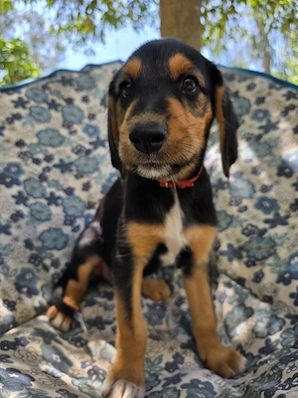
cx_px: 149
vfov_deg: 73.9
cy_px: 199
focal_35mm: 23
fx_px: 264
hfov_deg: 58.9
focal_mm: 6.3
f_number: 1.7
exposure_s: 1/370
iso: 25
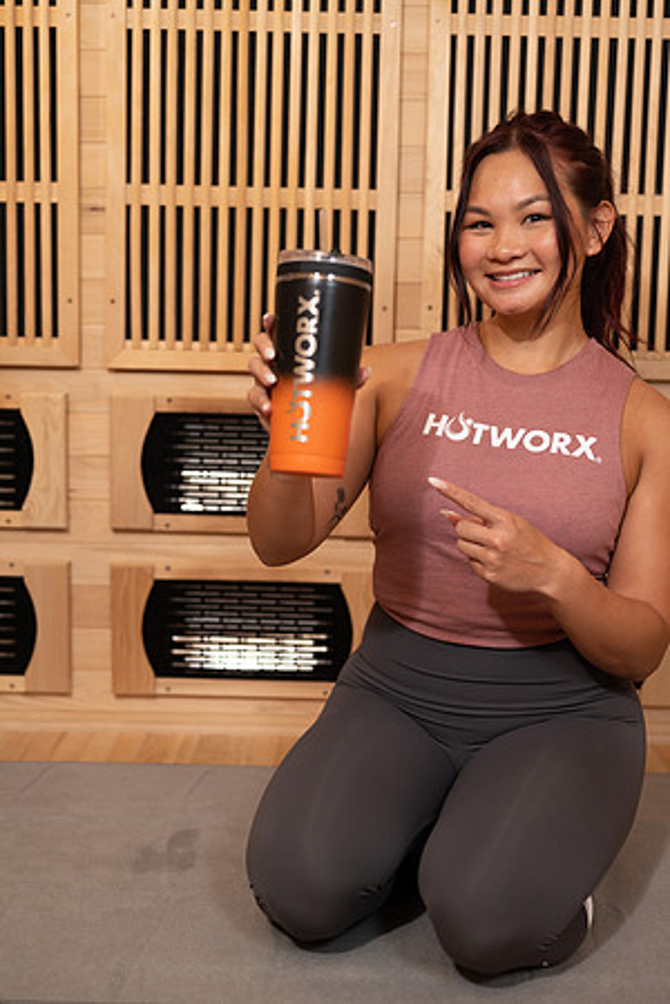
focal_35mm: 50
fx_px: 1396
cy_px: 502
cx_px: 335
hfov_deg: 27.0
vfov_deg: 39.6
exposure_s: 1/100
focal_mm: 50
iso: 320
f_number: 2.8
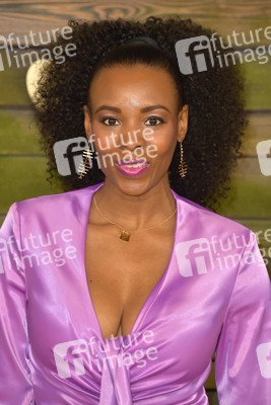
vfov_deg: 9.8
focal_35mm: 210
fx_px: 2369
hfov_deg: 6.5
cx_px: 136
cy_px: 202
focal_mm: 210
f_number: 7.1
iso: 320
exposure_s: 1/250
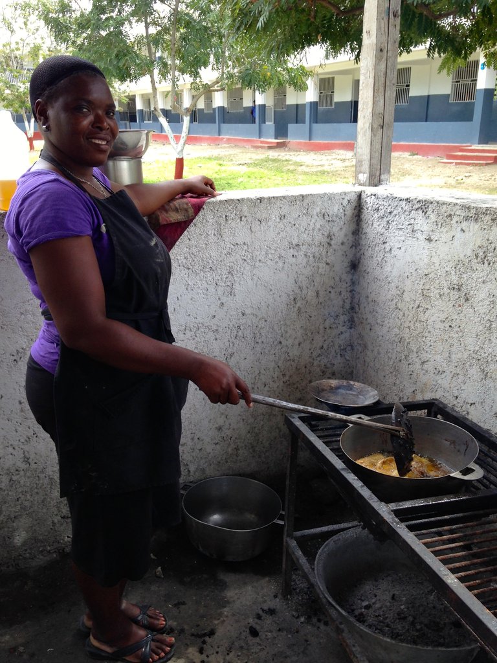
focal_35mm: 33
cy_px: 332
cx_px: 248
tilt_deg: -19.2
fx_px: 632
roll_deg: +1.3
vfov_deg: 55.4
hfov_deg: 42.9
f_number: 2.4
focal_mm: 4.12
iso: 50
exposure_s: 1/171
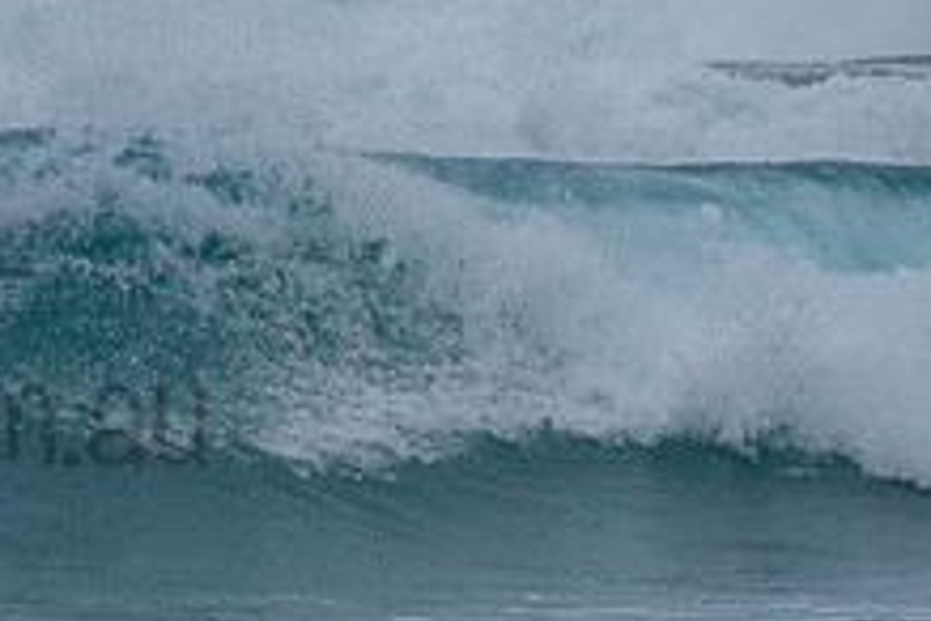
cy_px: 368
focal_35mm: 1619
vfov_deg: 0.8
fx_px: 41866
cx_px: -242
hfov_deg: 1.3
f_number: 5.6
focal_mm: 500
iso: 500
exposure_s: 1/2000
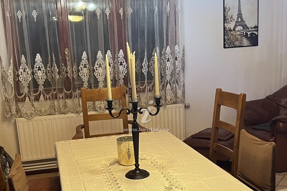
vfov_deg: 27.4
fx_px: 391
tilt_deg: -13.6
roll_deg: +2.3
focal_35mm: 49
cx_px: 150
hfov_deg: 40.3
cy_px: 119
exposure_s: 1/50
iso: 250
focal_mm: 5.7
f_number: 1.5
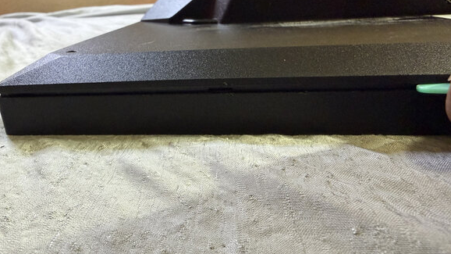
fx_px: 347
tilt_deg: -19.3
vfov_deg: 40.2
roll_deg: +4.5
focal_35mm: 29
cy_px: 127
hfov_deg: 66.1
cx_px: 223
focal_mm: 2.22
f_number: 2.2
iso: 500
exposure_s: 1/60
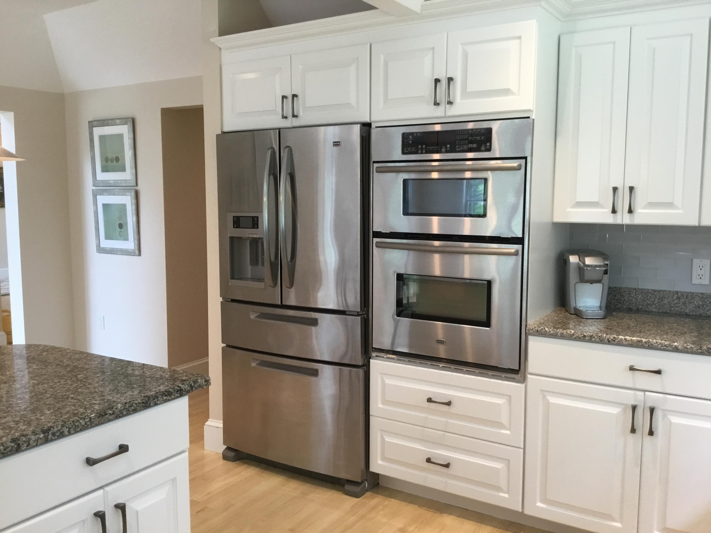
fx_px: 637
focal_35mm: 31
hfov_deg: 58.4
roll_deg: -0.1
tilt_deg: -6.6
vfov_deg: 45.4
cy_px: 266
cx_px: 356
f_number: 2.4
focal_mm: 3.3
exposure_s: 1/30
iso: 50
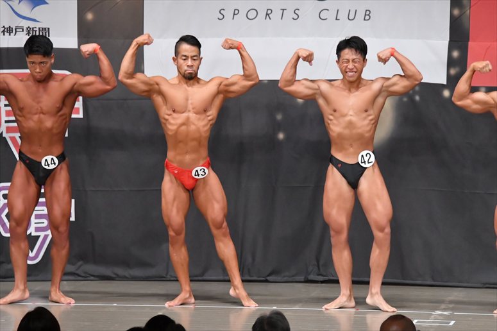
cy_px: 166
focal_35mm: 217
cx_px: 248
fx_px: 2994
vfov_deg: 6.3
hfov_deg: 9.5
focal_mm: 145
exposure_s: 1/400
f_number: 5.6
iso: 6400
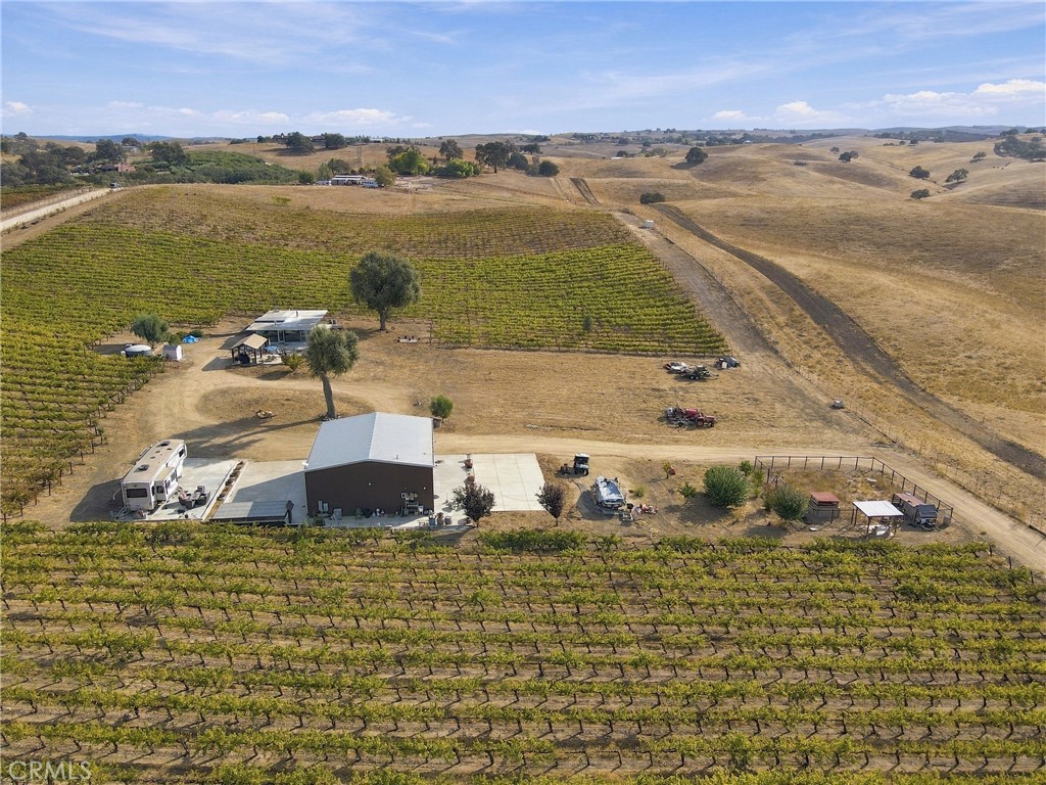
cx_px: 523
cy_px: 392
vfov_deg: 56.8
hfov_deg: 71.6
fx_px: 725
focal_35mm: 24
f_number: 2.8
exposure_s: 1/640
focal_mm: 4.5
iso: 100
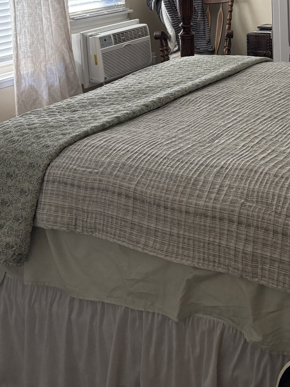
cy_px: 10
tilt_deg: -3.2
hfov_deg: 26.2
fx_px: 603
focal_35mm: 54
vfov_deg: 32.9
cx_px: 255
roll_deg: +3.2
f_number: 1.6
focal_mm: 5.96
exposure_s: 1/120
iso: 200
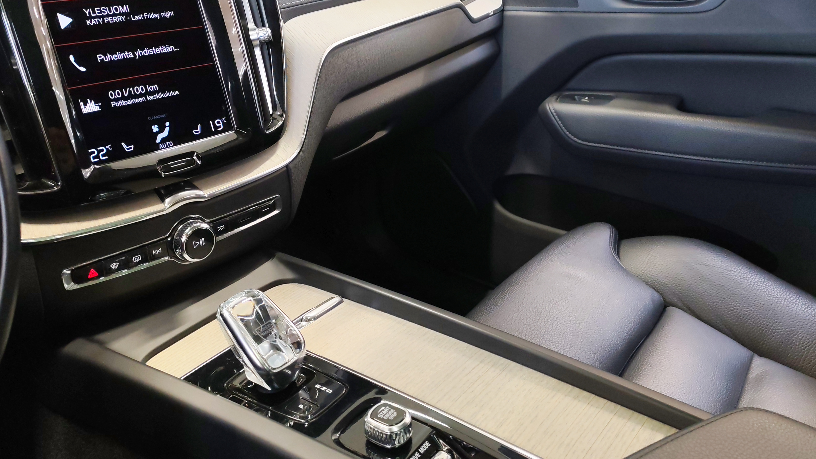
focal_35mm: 34
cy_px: 182
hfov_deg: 58.0
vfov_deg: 34.5
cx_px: 409
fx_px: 736
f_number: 1.9
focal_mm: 6.12
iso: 800
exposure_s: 1/50
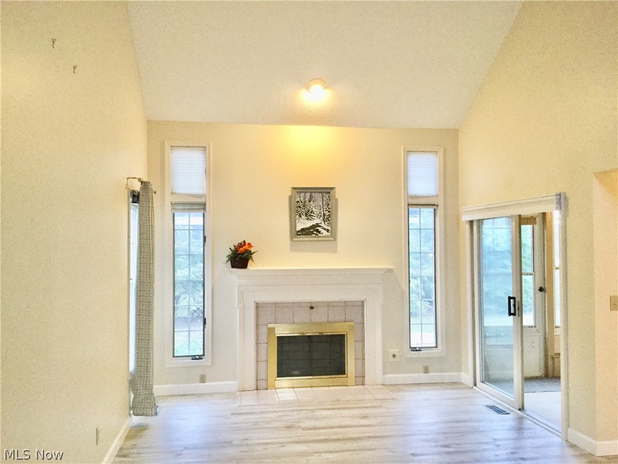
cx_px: 309
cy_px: 232
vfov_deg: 45.4
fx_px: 553
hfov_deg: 58.4
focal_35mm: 31
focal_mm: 3.3
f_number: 2.4
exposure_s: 1/30
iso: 160
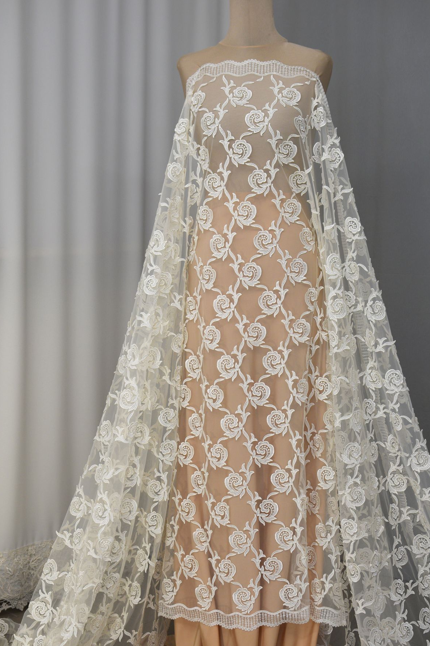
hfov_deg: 25.3
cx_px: 216
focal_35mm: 54
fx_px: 959
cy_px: 321
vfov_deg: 37.2
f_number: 4.5
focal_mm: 35
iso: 400
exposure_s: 1/80
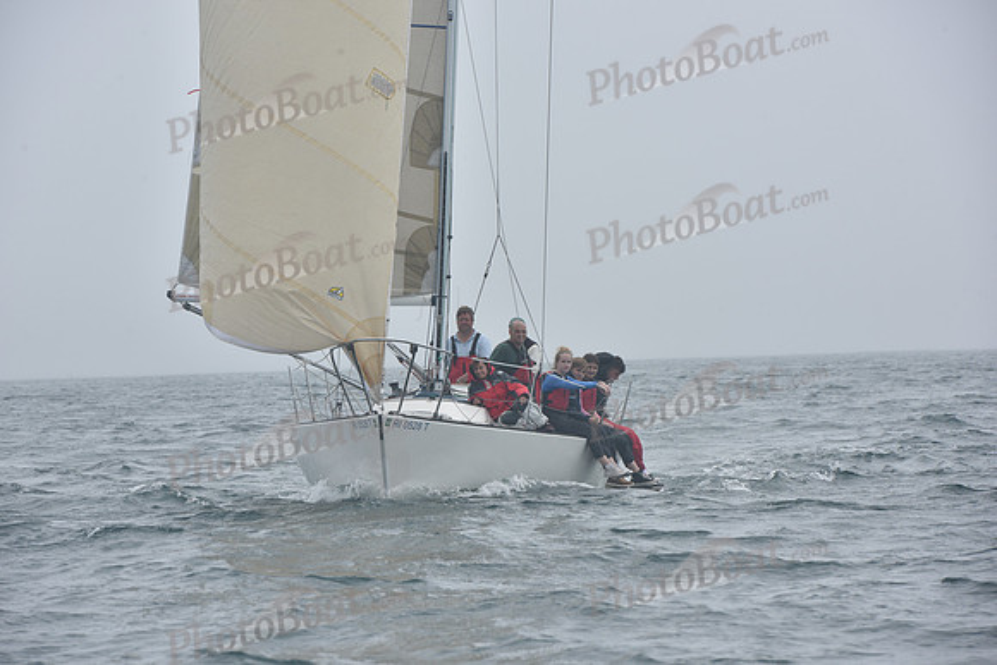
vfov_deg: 6.9
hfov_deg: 10.3
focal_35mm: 200
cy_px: 332
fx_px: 5540
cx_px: 498
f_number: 11
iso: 250
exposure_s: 1/800
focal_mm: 200
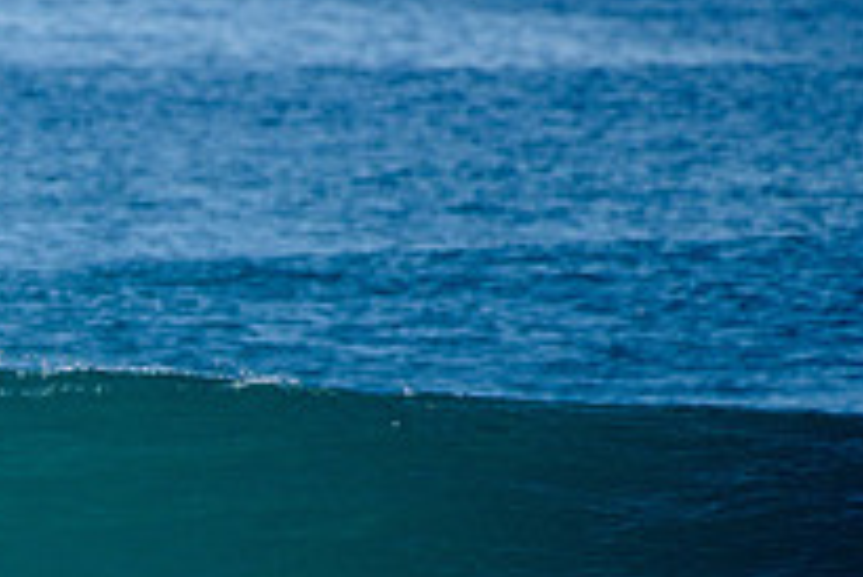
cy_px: 689
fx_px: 33944
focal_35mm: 1415
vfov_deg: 1.0
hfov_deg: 1.5
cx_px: -223
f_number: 5.6
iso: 220
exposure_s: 1/1600
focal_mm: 500
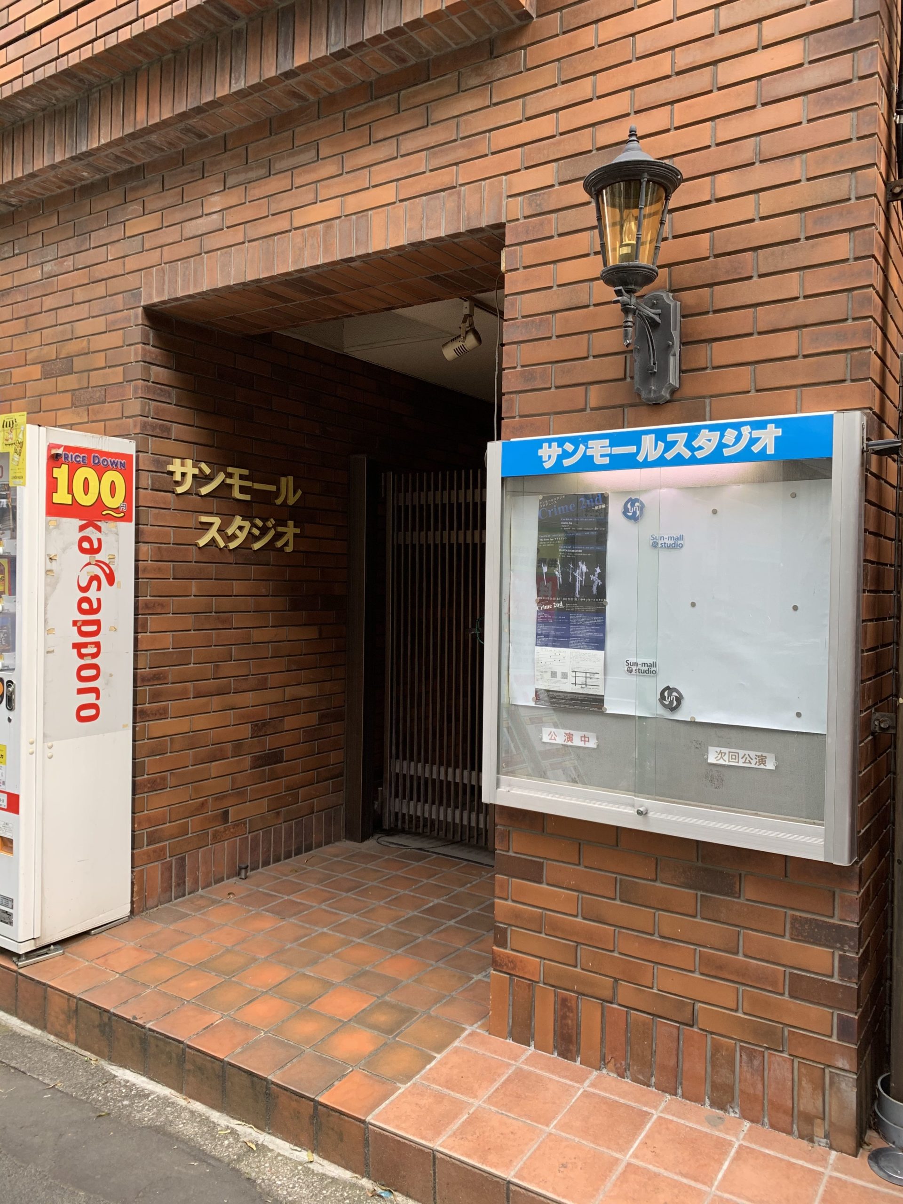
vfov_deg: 67.3
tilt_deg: -0.2
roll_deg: -1.3
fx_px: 904
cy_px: 602
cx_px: 452
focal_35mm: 26
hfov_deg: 53.1
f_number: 1.8
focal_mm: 4.25
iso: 64
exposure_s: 1/121
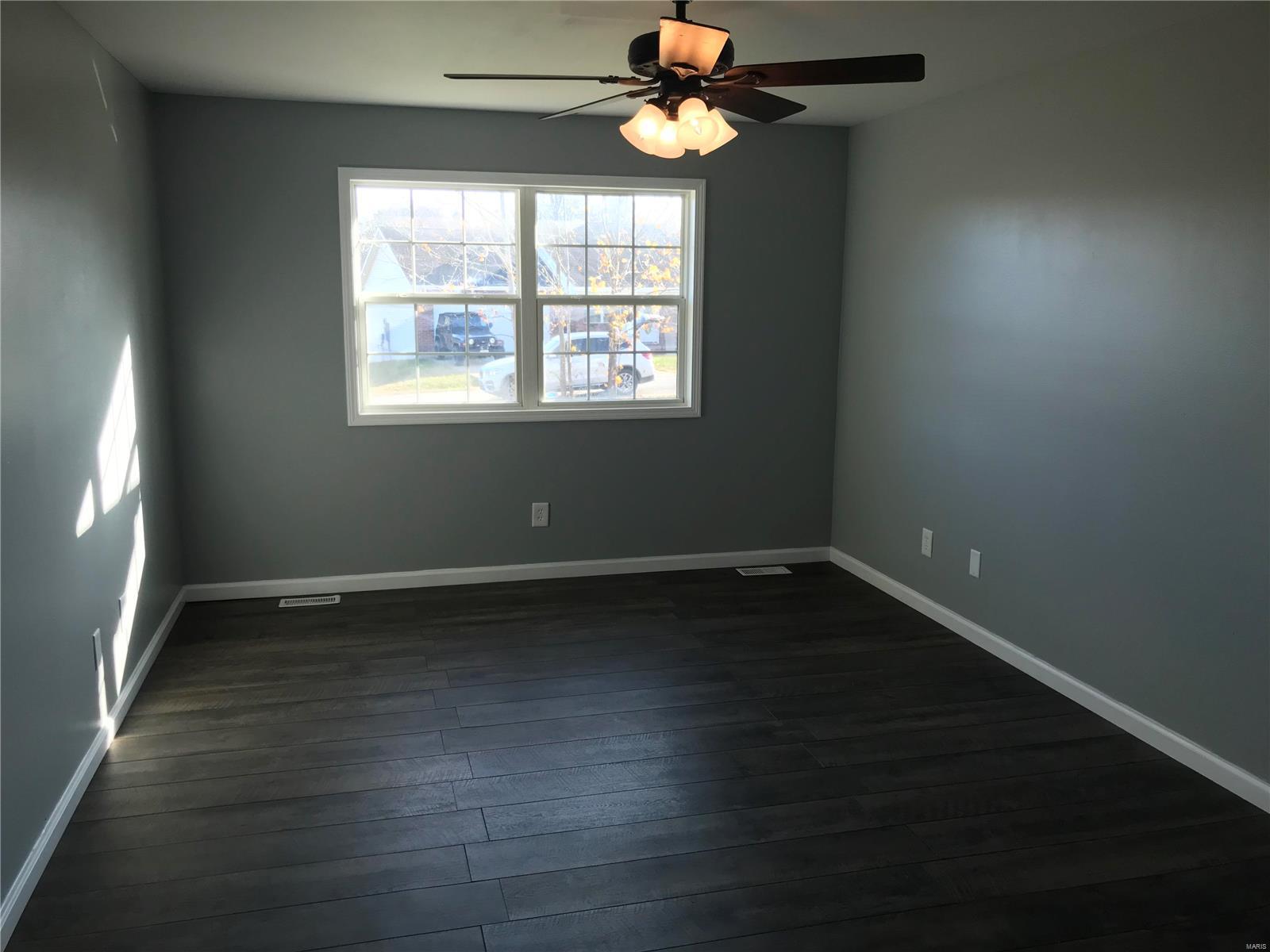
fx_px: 1027
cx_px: 635
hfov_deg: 63.4
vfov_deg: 49.7
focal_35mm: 28
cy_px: 476
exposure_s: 1/120
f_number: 1.8
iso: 40
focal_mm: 3.99
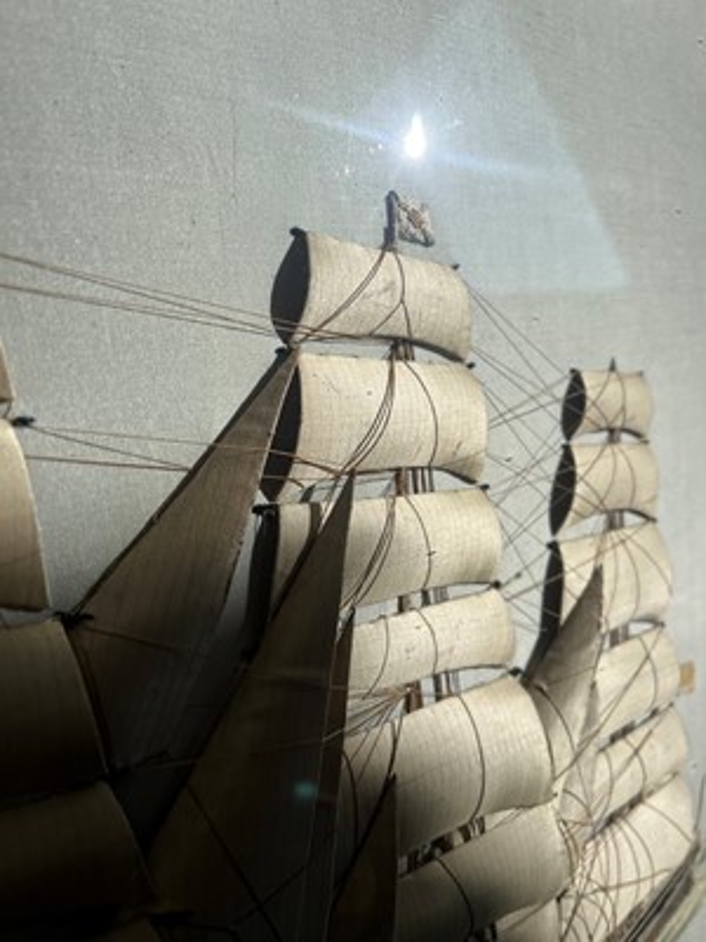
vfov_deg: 67.3
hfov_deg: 53.1
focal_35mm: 26
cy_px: 471
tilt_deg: -26.4
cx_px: 353
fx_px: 707
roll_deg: -12.3
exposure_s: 1/11905
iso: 50
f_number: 1.6
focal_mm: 5.1
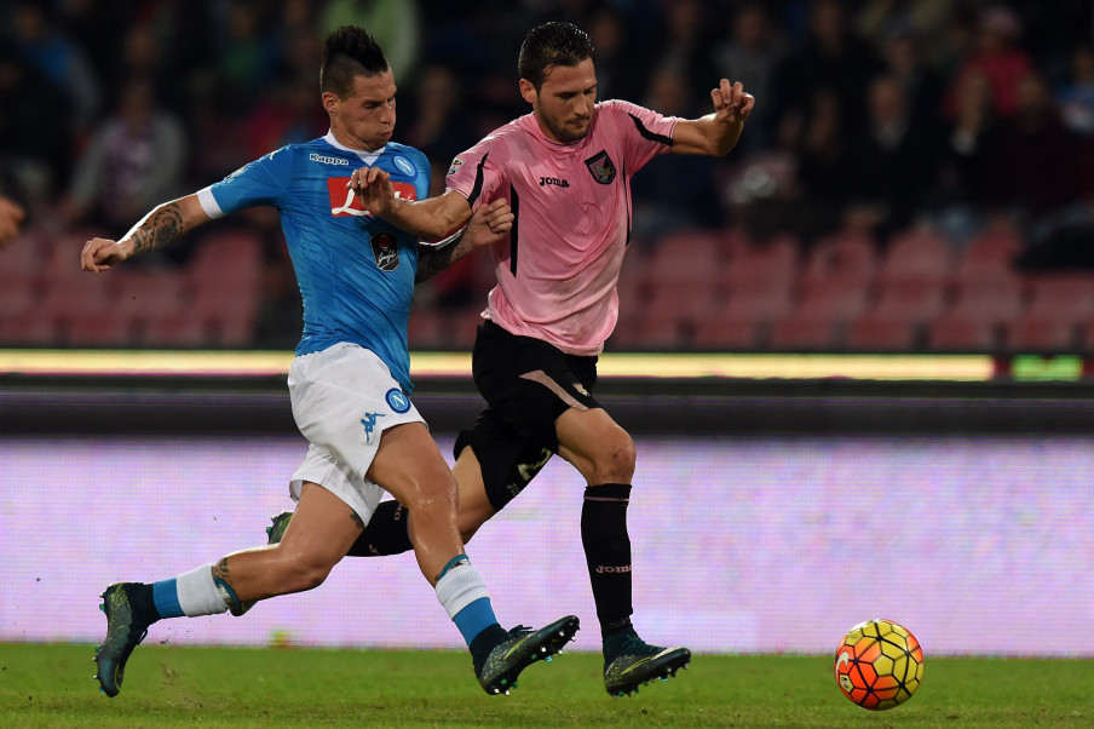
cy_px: 364
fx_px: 16707
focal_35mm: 550
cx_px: 547
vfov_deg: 2.5
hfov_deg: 3.8
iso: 2500
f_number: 4
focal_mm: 550
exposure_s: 1/1000
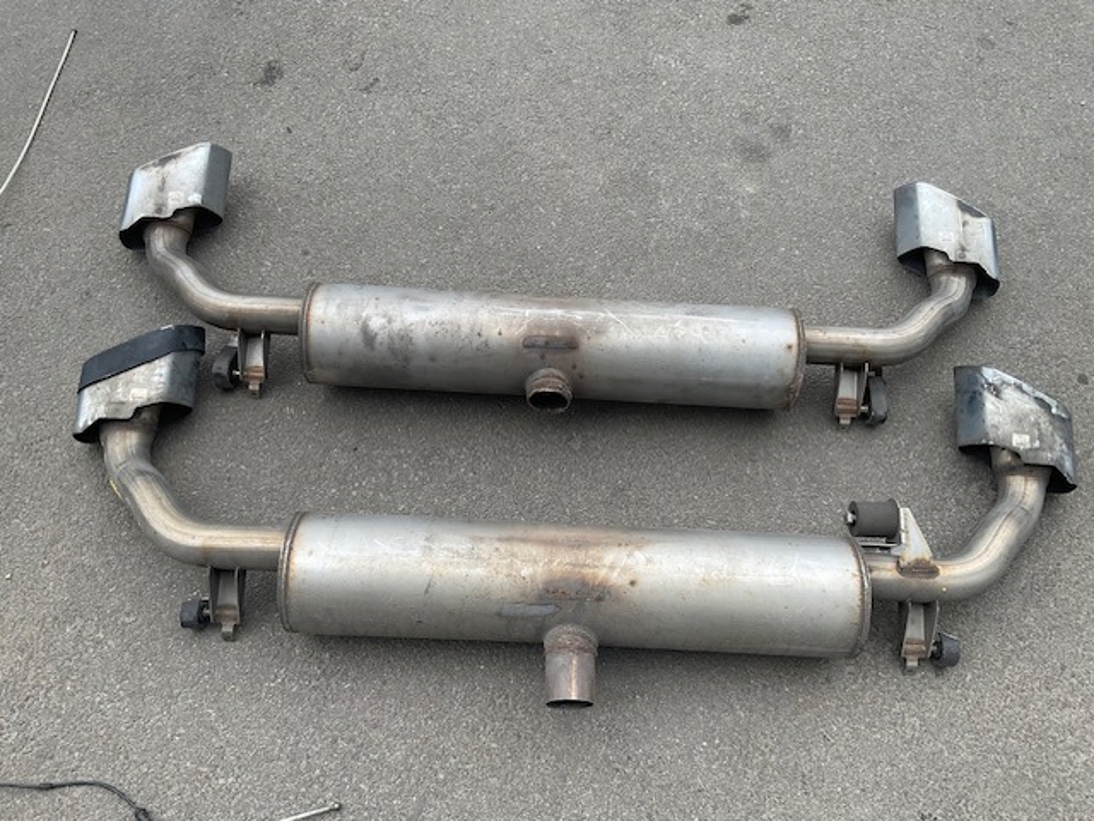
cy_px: 410
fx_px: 917
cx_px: 547
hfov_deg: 61.7
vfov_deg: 48.2
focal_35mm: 29
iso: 16
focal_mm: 3
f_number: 1.8
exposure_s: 1/500
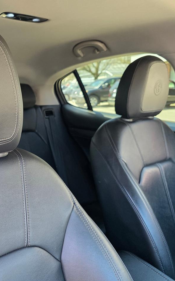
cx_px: 31
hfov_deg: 36.8
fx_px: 252
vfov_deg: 58.1
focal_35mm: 33
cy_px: 141
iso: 200
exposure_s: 1/180
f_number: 1.7
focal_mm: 6.3
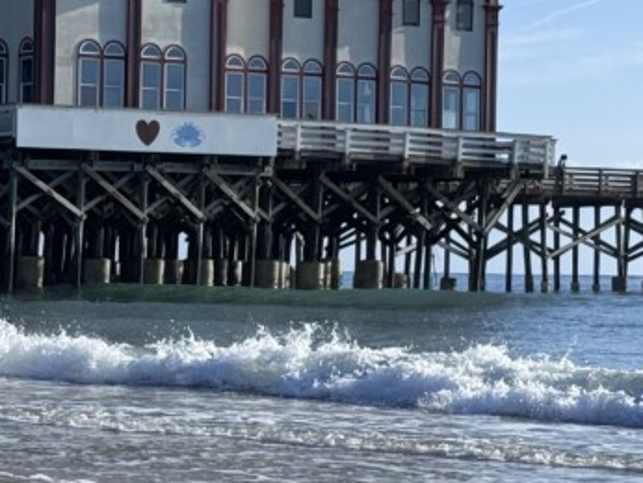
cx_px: 4
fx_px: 2640
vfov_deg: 10.5
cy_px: 294
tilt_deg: -1.5
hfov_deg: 13.7
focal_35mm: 142
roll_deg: -0.4
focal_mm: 6.76
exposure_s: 1/4975
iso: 64
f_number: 1.78
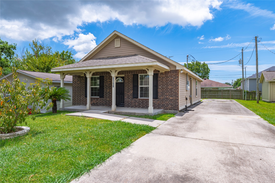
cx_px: 138
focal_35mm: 22
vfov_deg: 57.1
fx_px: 168
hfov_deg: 78.6
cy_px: 92
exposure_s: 1/200
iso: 125
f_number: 11
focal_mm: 22
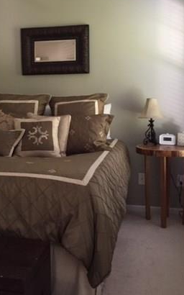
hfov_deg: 26.7
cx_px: 60
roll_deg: +0.5
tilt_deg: -5.2
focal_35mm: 48
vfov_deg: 41.8
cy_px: 128
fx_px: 385
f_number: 2.2
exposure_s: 1/20
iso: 250
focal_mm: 4.15
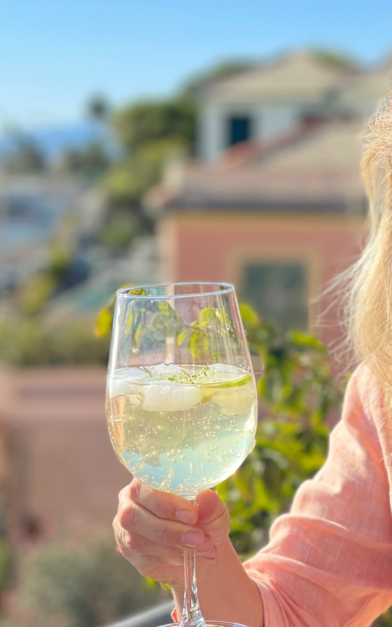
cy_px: 293
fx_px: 1641
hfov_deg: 13.6
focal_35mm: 96
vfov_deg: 21.6
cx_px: 308
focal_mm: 7.5
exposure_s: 1/585
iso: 32
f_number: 2.2
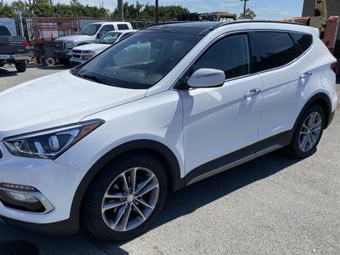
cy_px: 133
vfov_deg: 46.8
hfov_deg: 59.9
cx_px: 158
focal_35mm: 30
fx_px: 295
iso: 32
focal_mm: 4.25
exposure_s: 1/3731
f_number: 1.8
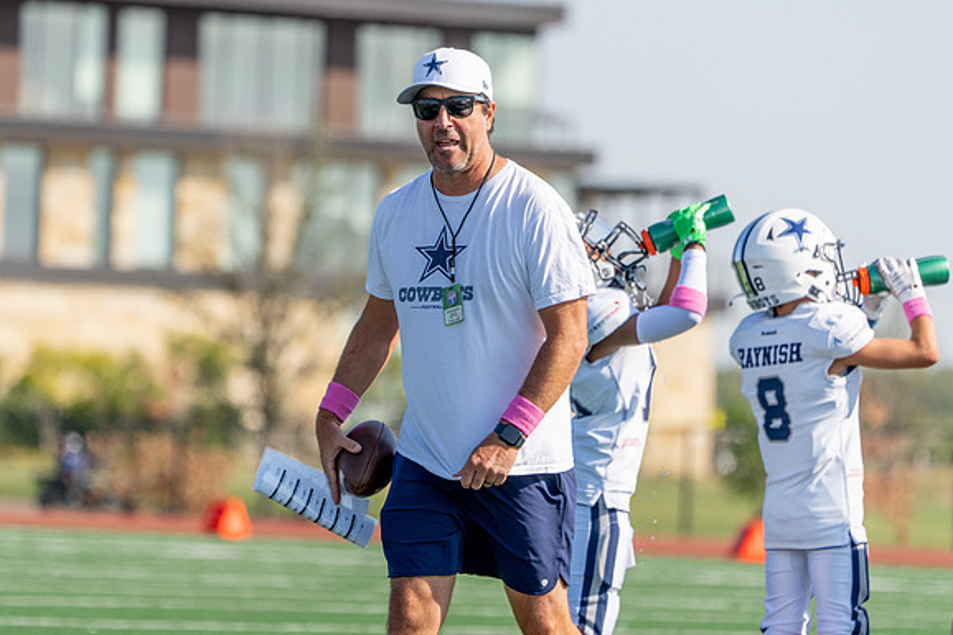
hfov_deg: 5.6
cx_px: 436
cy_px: 318
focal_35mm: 366
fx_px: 9685
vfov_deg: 3.8
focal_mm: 300
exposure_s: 1/1250
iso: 250
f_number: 5.6
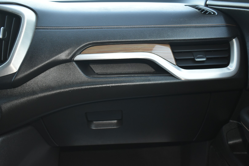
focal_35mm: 36
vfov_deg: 36.9
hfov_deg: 53.1
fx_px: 249
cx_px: 124
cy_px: 83
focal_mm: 24
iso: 1100
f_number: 4
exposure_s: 1/30
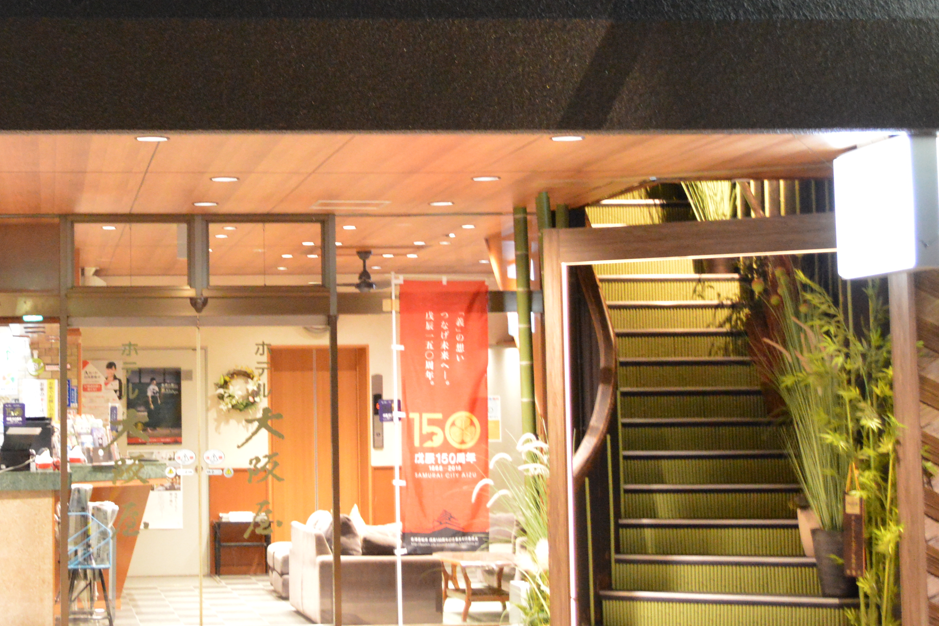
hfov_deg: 25.2
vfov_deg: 17.2
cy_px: 196
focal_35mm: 79
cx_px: 175
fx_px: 2058
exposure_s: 1/25
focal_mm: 29
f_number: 4.5
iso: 3200
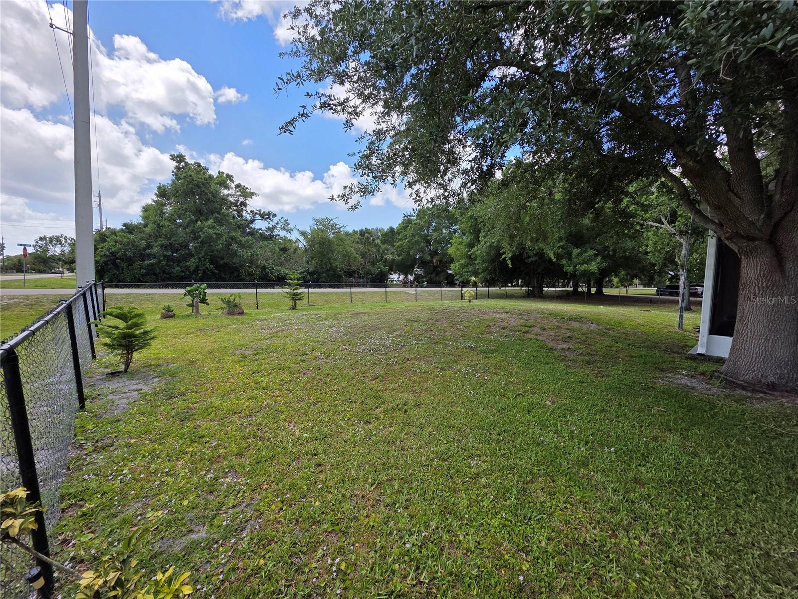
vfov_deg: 89.9
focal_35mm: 13
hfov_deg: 106.2
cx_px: 399
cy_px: 300
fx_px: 300
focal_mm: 2.2
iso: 40
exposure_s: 1/1513
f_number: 1.9
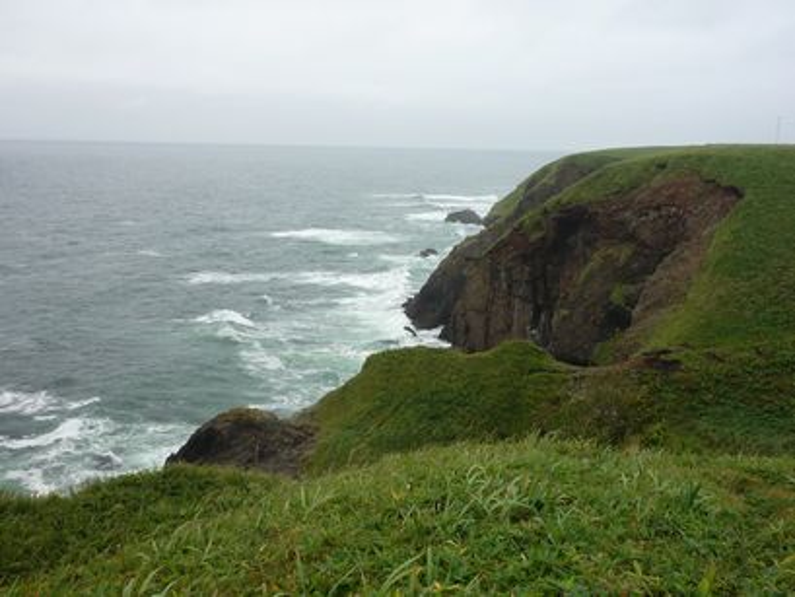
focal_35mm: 34
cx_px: 398
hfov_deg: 53.9
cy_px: 298
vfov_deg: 41.8
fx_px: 781
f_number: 4
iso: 100
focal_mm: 4.4
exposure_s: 1/500
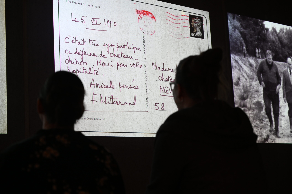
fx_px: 519
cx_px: 146
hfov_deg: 31.4
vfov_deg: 21.2
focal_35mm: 64
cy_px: 97
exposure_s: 1/60
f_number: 4
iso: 640
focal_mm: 64
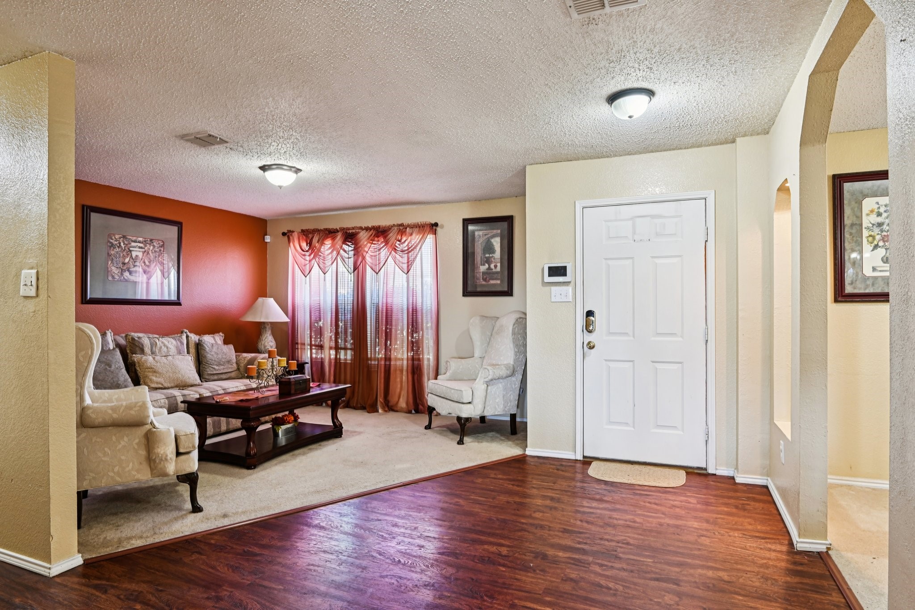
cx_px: 458
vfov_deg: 61.9
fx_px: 508
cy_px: 305
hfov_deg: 84.0
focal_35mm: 20
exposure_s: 1/5
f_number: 8
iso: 400
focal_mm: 20
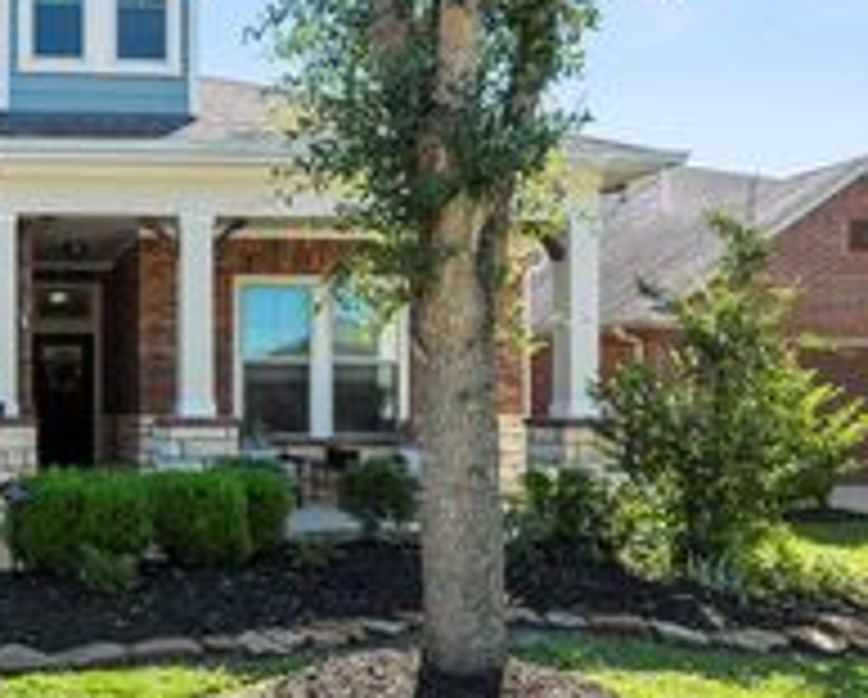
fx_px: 875
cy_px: 399
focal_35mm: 34
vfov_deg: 43.3
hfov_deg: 46.5
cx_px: 54
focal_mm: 14
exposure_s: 1/160
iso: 100
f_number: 8
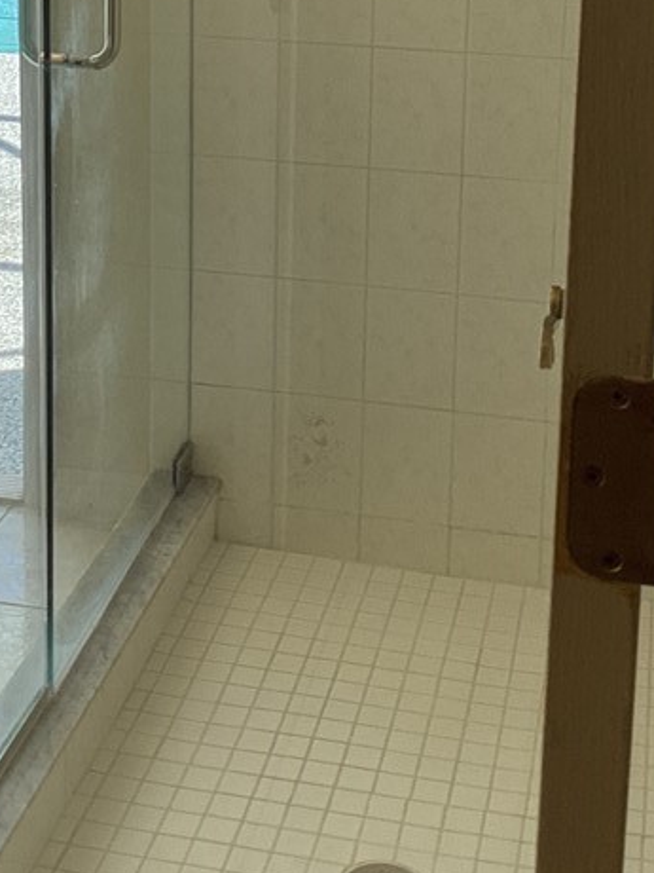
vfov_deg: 27.0
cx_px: 277
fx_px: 1738
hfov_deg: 21.3
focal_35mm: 69
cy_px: 63
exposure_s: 1/120
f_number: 2.4
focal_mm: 3.3
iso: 25
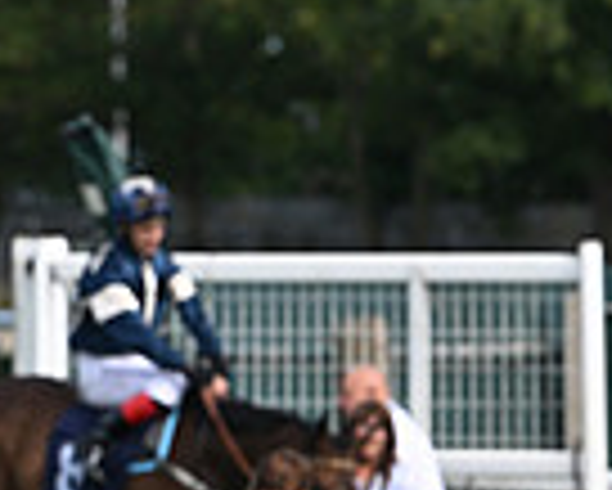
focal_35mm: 701
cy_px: 739
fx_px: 12706
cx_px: -356
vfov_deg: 2.2
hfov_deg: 2.8
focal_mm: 175
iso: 400
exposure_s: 1/1600
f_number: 5.6
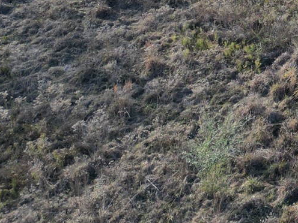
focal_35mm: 99
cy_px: -190
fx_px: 852
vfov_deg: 13.3
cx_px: 532
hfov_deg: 16.6
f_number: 1.7
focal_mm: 6.72
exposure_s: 1/1250
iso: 120
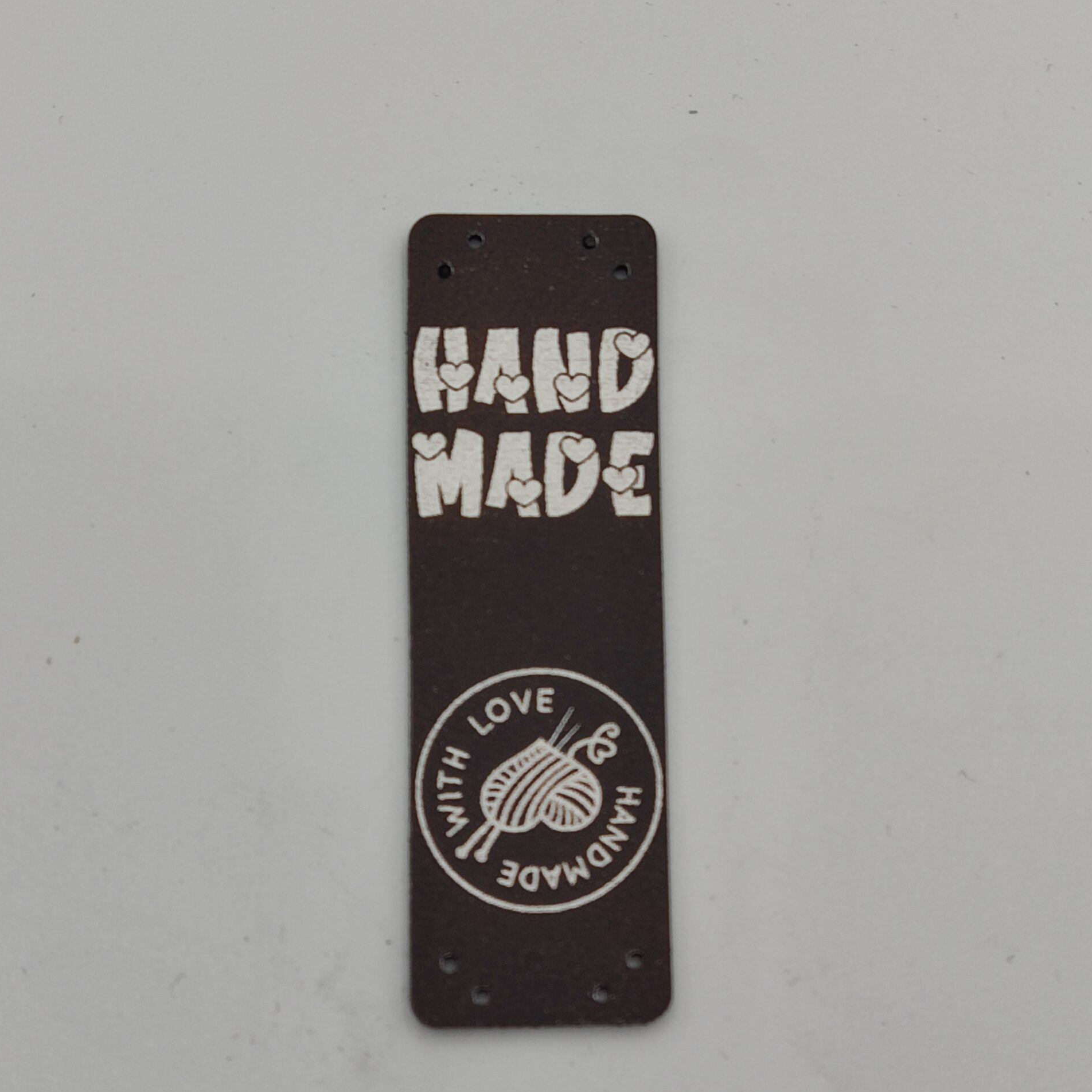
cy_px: 640
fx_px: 2248
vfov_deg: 27.3
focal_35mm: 63
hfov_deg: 27.3
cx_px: 544
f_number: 1.79
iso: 50
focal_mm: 4.71
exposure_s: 1/444
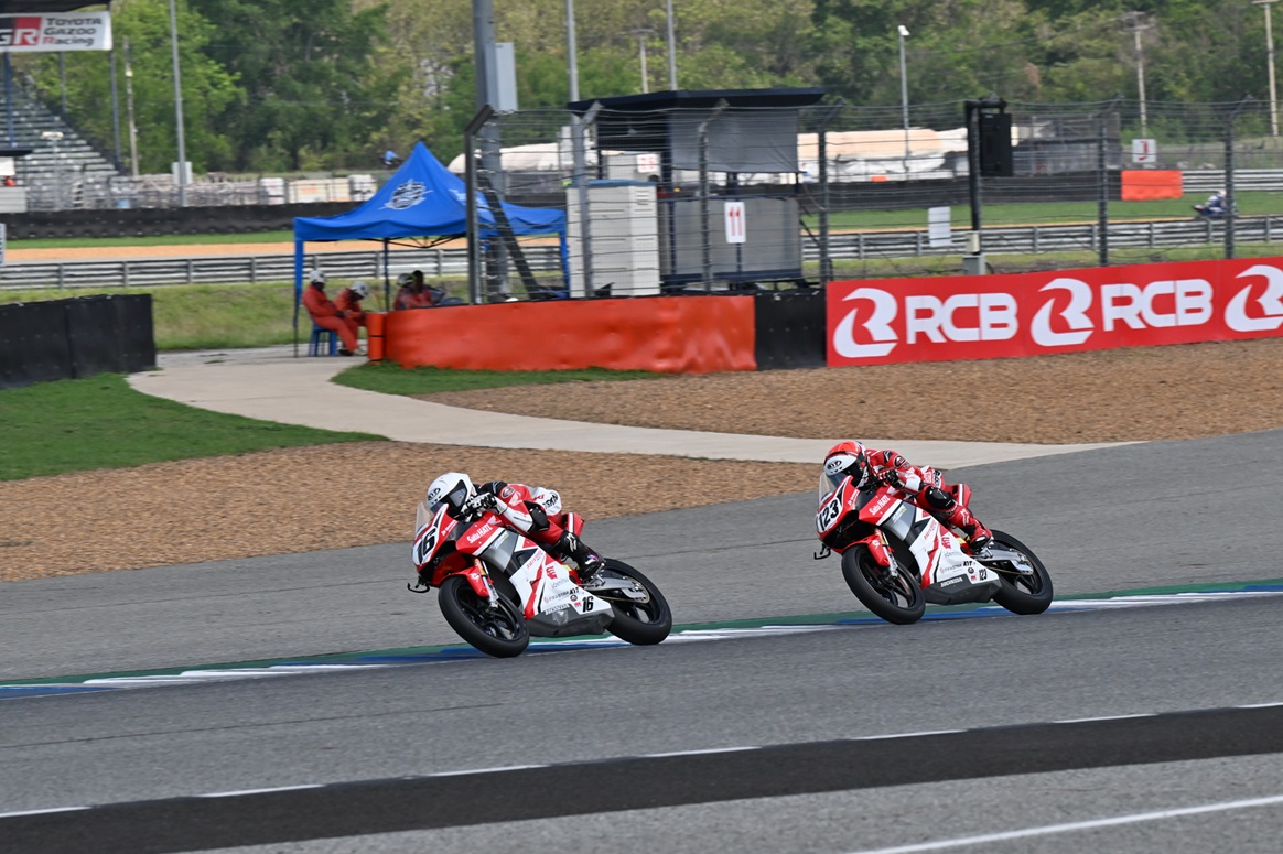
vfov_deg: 4.7
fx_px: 10402
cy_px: 427
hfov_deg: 7.1
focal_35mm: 292
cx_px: 642
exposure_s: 1/1000
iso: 220
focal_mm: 195
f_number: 8
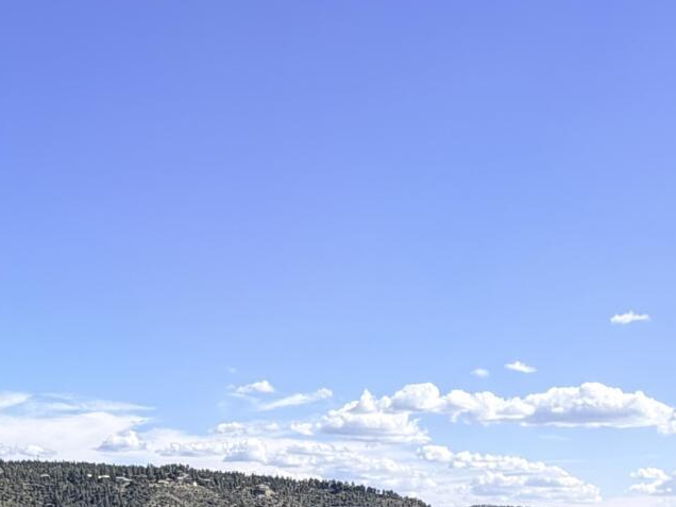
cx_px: 347
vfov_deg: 21.3
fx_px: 1289
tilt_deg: +0.0
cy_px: 541
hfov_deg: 29.4
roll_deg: -1.3
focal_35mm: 66
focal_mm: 2.22
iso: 20
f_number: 2.2
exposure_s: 1/770
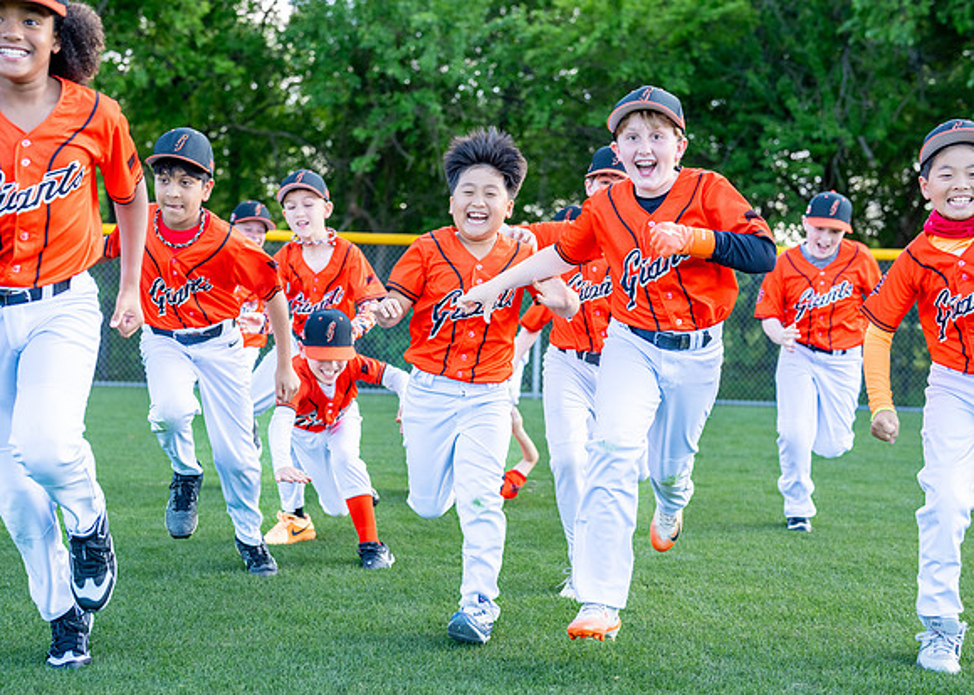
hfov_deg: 34.8
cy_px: 369
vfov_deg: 25.3
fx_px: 1551
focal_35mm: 56
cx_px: 462
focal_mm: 50
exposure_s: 1/1000
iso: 400
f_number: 2.8
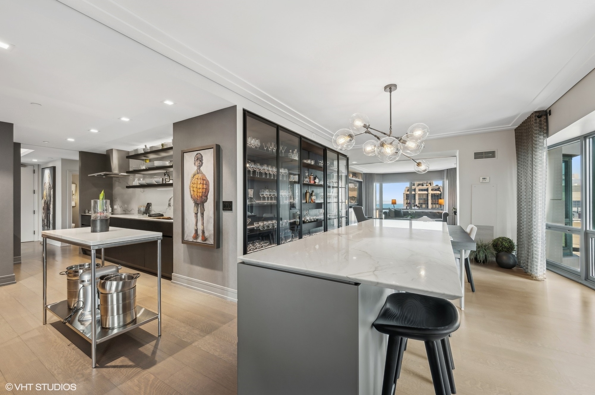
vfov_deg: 81.1
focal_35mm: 14
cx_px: 298
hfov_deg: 104.3
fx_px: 231
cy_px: 198
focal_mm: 14
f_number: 9.5
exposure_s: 1/15
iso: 200
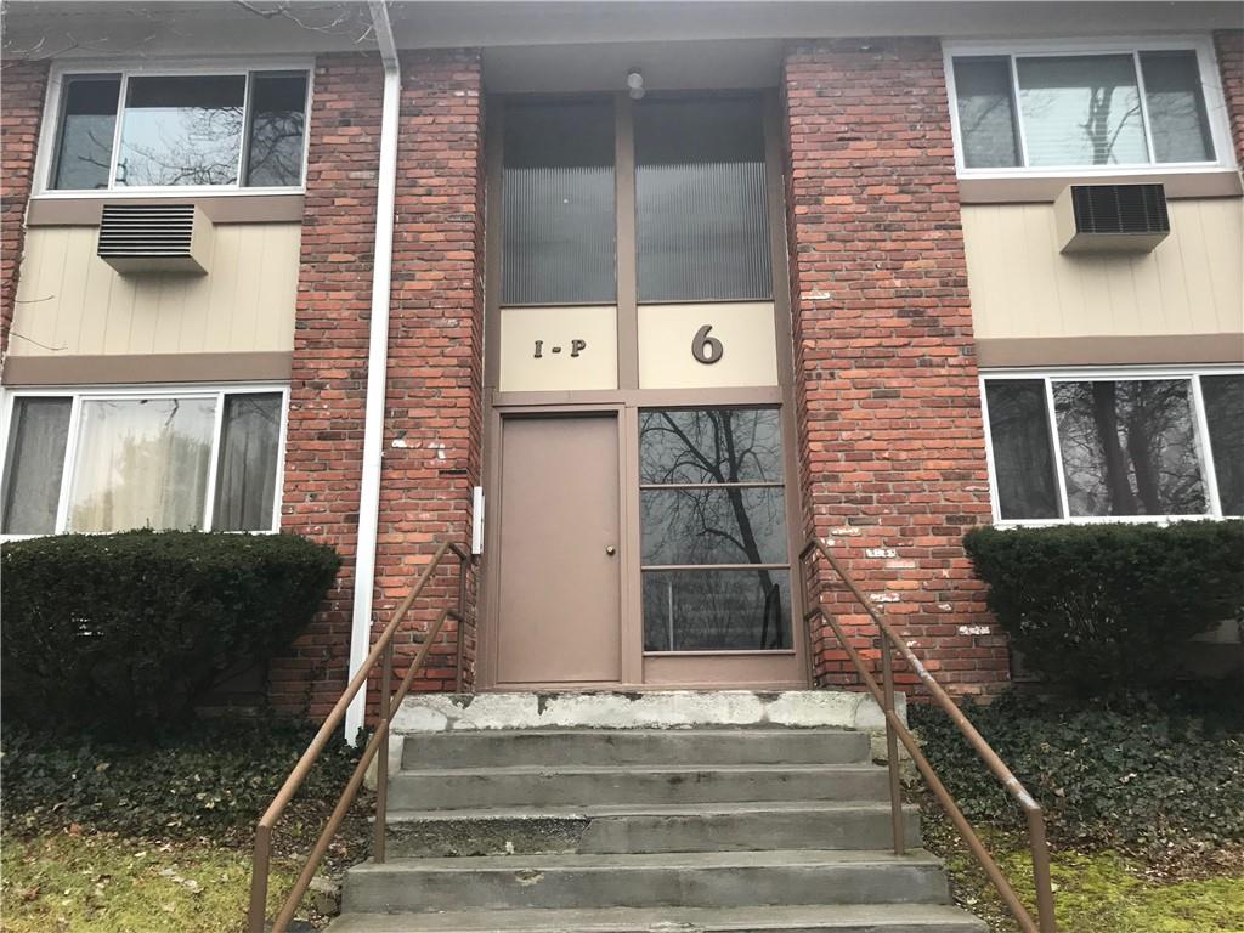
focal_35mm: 28
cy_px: 466
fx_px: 1006
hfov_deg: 63.4
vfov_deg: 49.7
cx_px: 622
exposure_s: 1/40
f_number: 1.8
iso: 20
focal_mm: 3.99
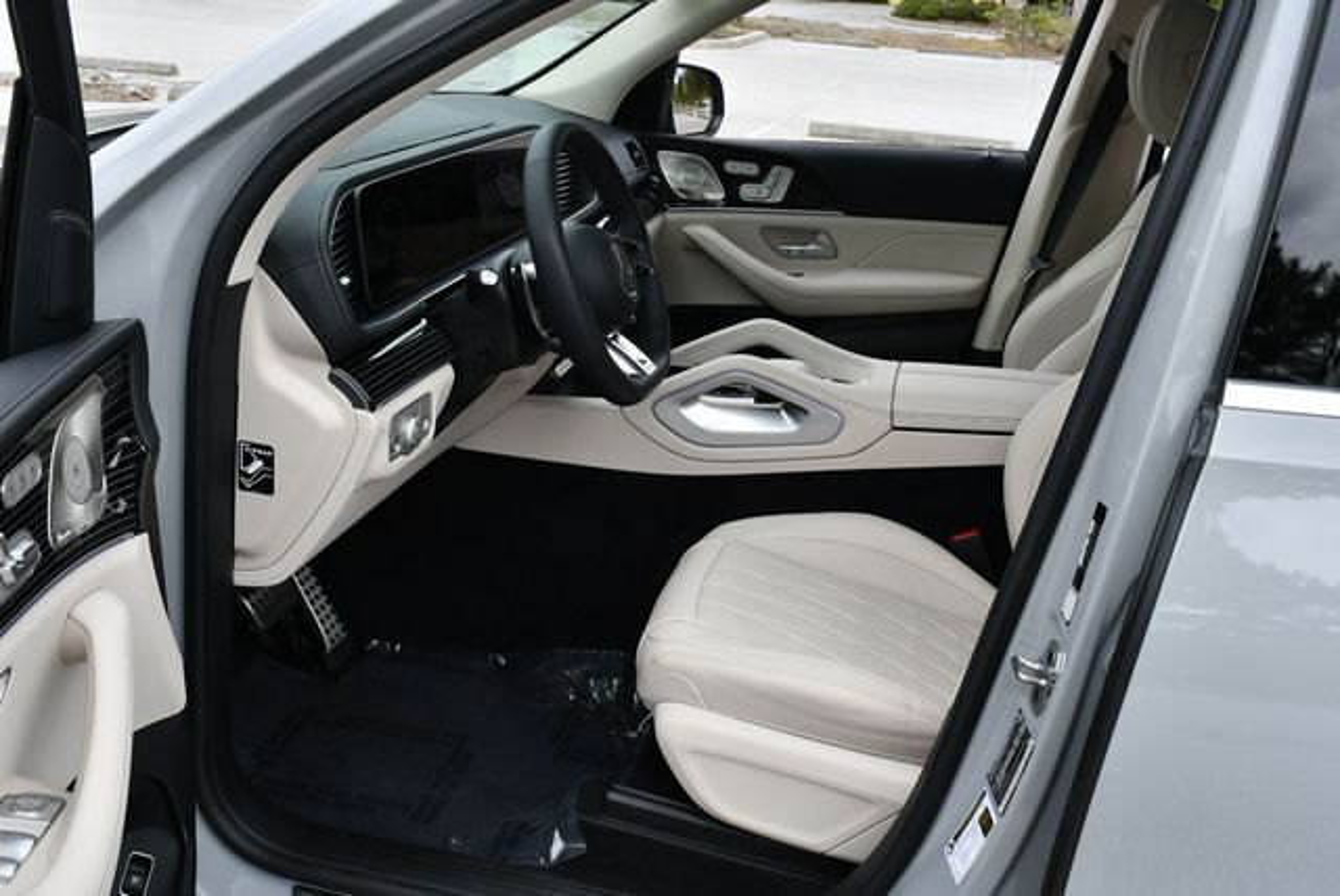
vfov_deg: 36.9
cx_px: 670
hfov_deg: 53.1
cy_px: 448
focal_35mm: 36
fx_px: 1341
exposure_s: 1/250
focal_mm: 18
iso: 200
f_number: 8
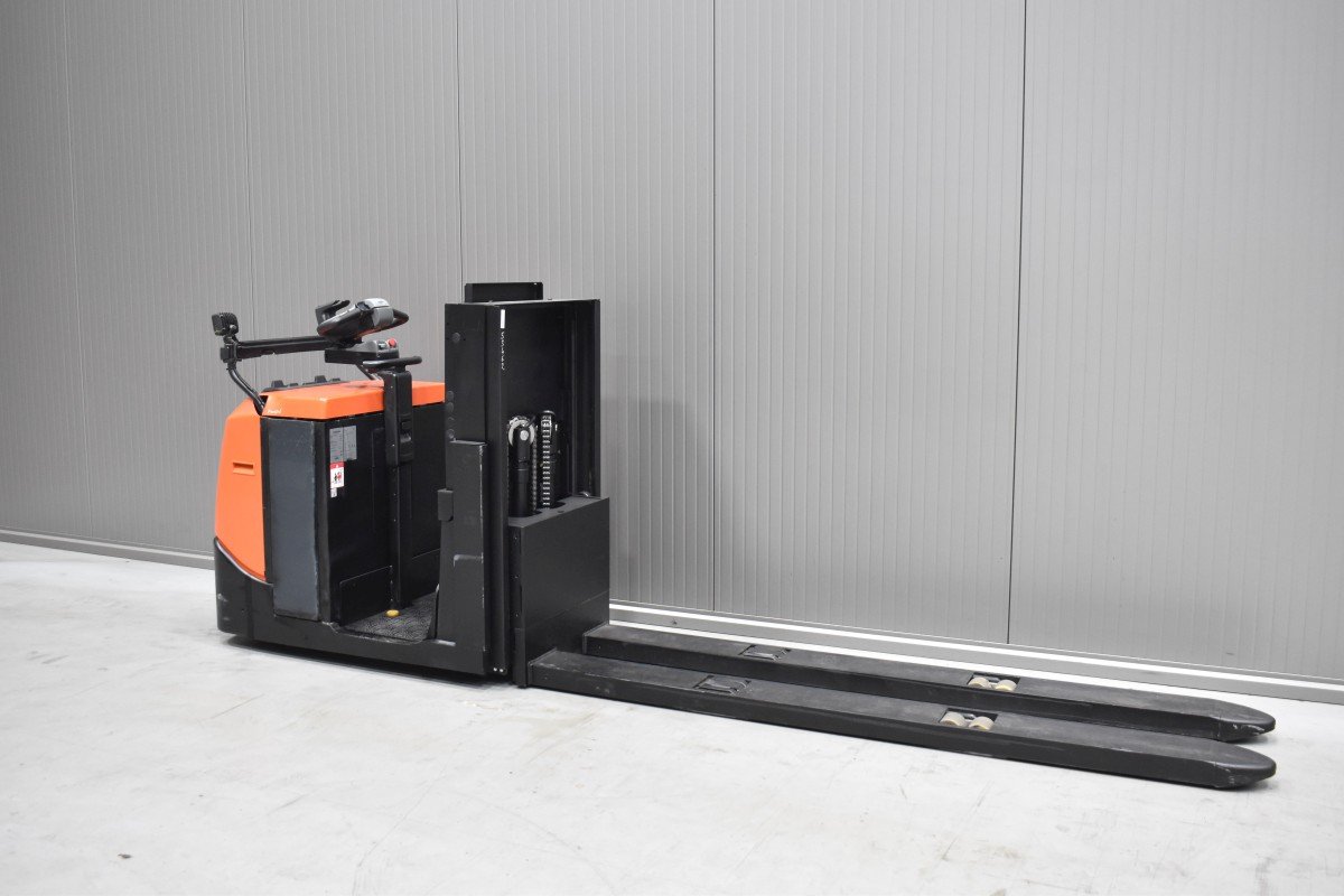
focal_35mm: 34
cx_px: 672
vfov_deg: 38.4
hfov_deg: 55.1
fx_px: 1288
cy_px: 448
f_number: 4.5
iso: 1600
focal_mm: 23
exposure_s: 1/30
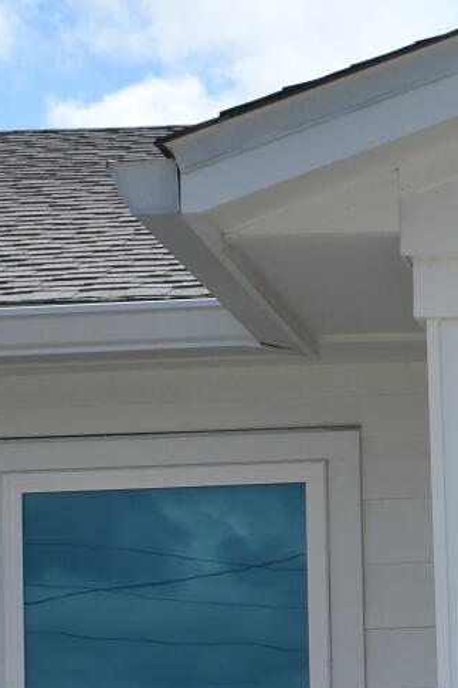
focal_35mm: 167
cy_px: 670
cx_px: 872
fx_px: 3189
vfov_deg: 12.2
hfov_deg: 7.9
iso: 100
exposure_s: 1/320
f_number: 9
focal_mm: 18
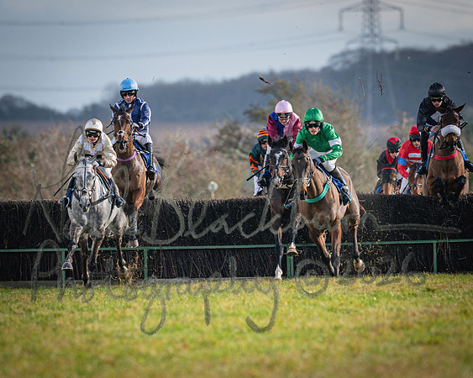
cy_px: 209
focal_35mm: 786
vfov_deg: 2.0
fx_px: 10999
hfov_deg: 2.5
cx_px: 144
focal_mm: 400
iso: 400
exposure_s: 1/1600
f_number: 5
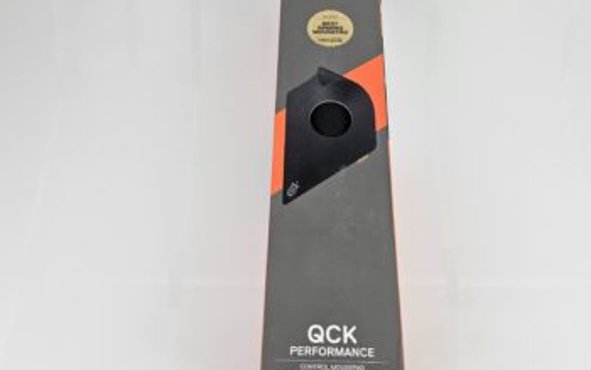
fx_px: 467
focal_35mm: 29
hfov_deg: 64.6
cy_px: 169
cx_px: 302
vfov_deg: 43.1
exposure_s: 1/190
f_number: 1.8
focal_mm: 5.4
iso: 64
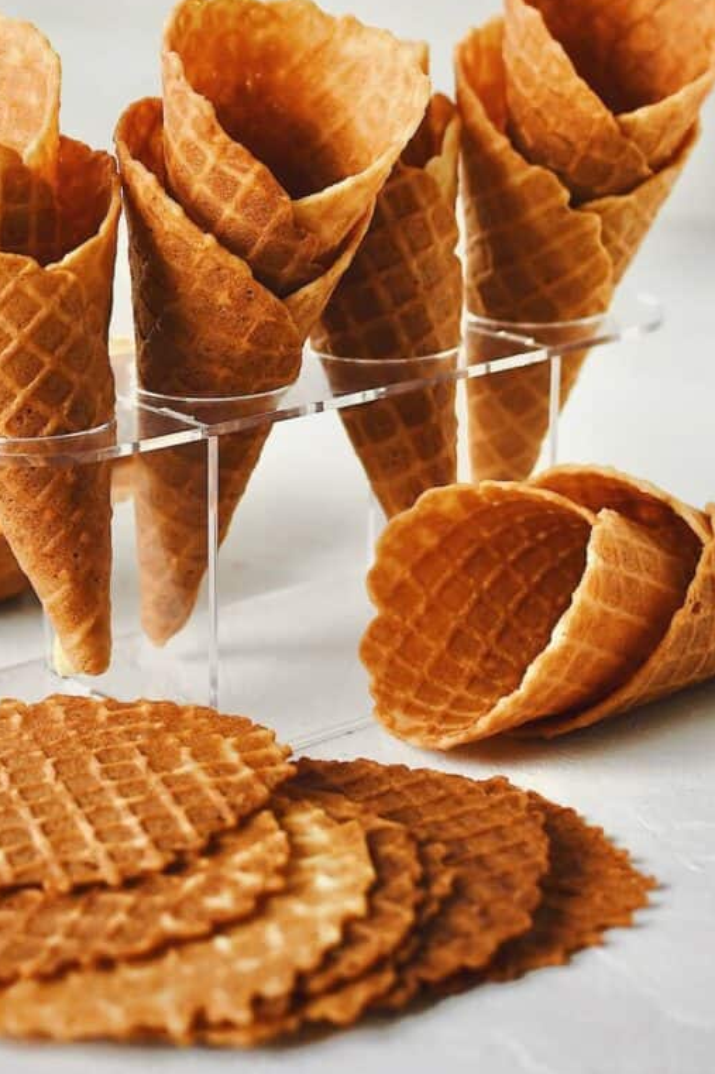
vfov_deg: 24.6
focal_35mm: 82
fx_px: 2444
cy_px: 310
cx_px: 220
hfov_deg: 16.6
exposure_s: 1/320
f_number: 3.5
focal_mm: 35
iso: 640
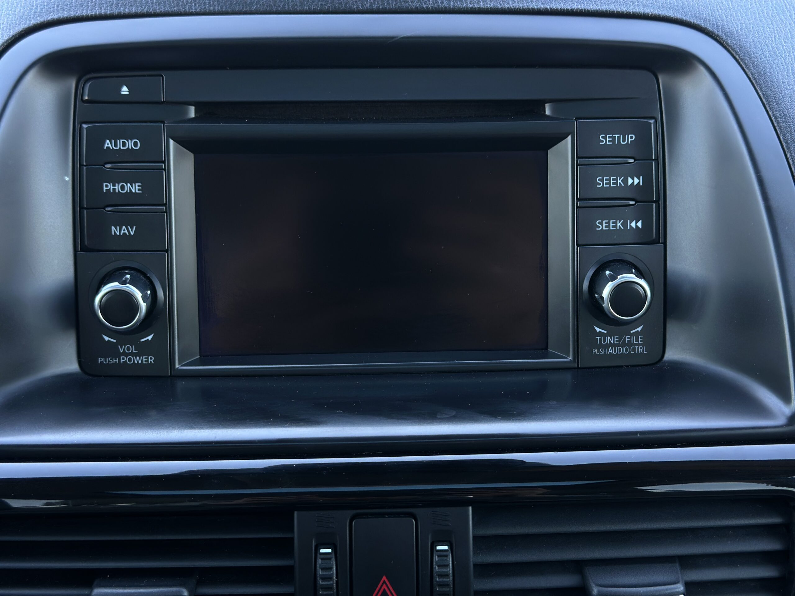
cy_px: 298
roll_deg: +0.4
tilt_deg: -19.3
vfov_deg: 30.3
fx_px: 1102
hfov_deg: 39.7
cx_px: 398
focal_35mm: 48
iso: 125
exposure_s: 1/84
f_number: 1.78
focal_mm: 6.86
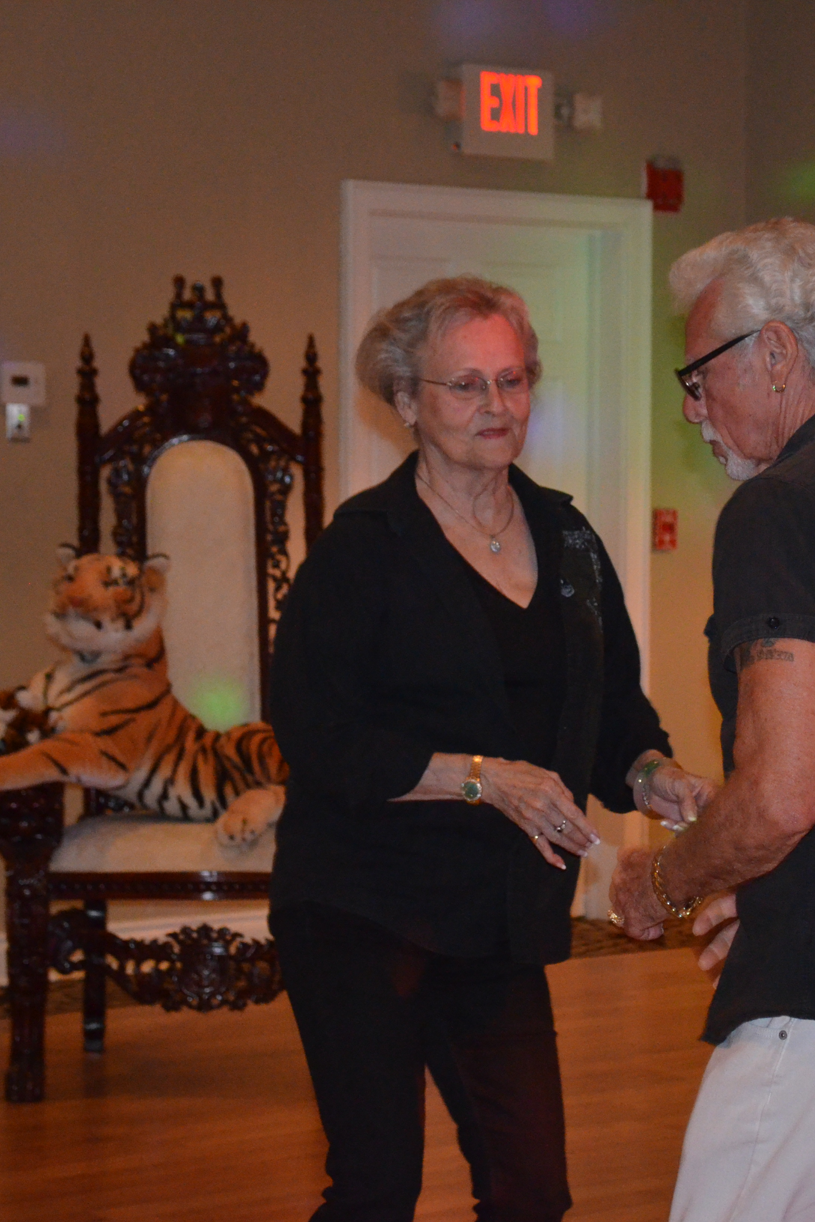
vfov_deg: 18.8
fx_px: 3701
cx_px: 620
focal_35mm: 109
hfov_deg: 12.5
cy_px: 613
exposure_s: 1/60
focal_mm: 48
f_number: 5.3
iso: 3200
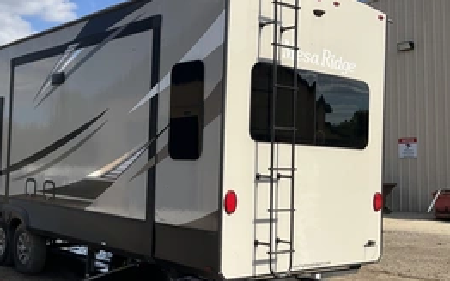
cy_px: 146
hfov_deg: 42.1
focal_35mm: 47
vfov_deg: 27.4
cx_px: 149
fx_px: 577
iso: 25
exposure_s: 1/1984
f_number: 1.8
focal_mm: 3
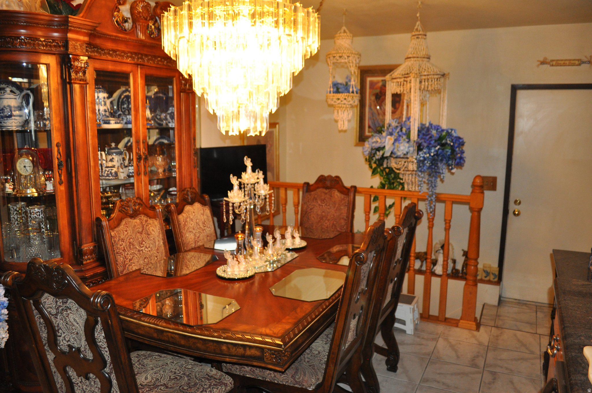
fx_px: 443
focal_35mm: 27
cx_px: 296
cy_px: 196
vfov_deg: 47.8
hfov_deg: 67.4
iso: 800
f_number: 3.5
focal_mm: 18
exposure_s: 1/60
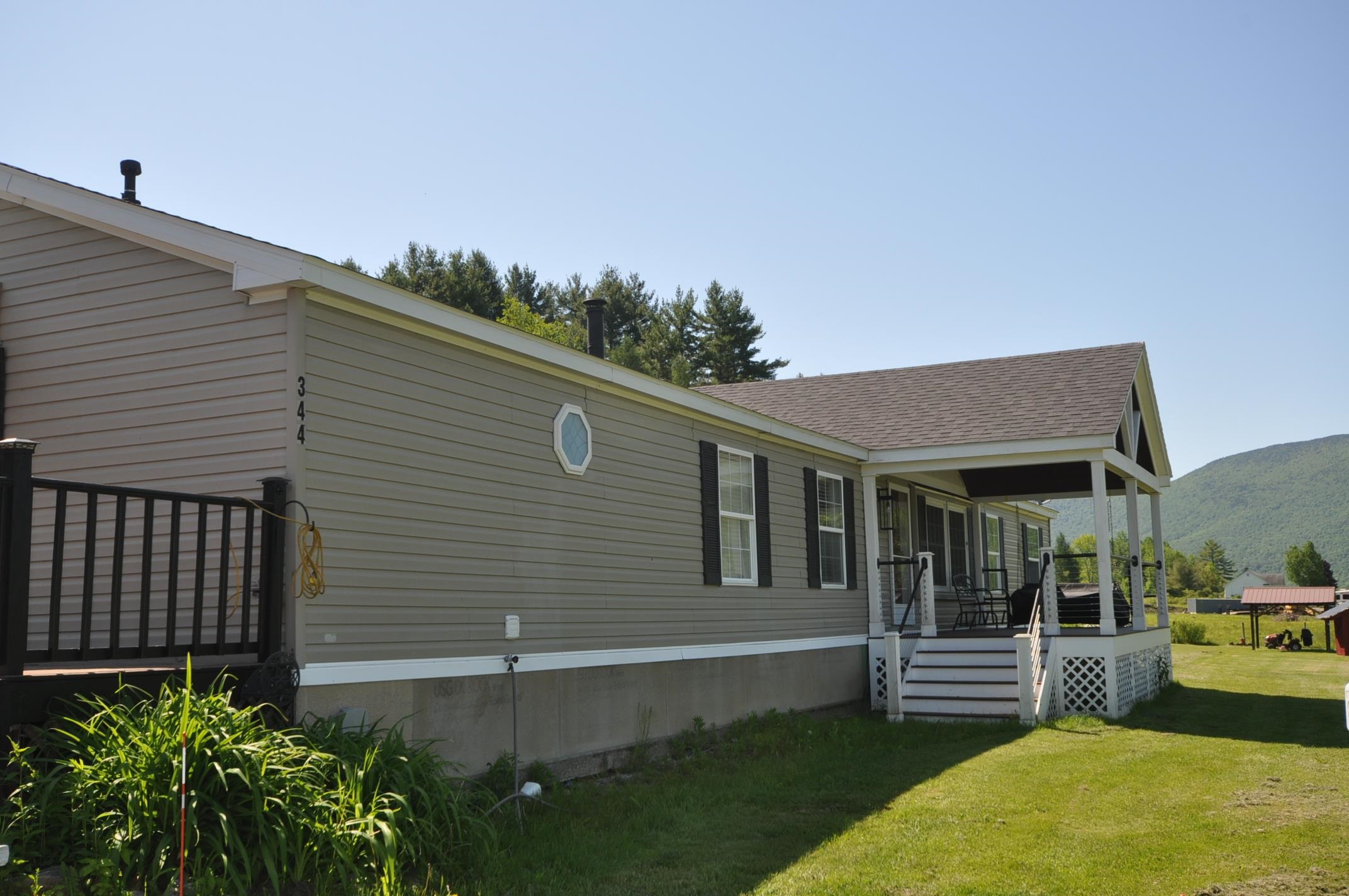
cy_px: 448
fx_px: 1347
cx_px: 674
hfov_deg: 53.2
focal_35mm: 36
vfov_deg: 36.8
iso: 200
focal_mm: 24
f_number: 10
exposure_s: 1/200
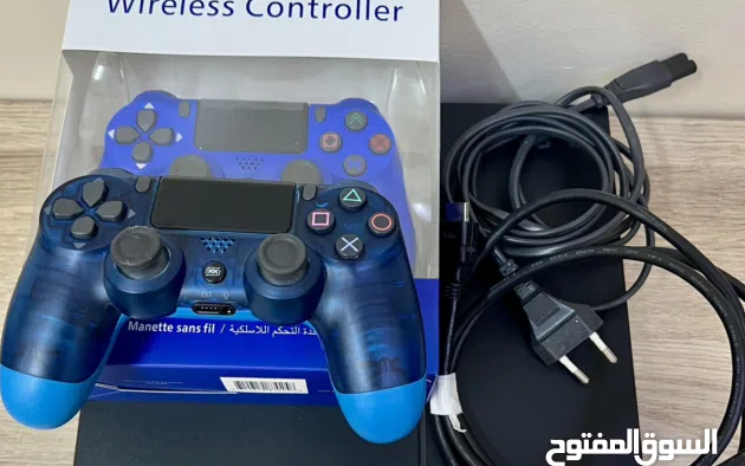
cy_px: 258
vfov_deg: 44.5
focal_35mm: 28
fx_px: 569
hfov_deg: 66.5
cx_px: 368
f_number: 1.5
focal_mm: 5.7
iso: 250
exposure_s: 1/50
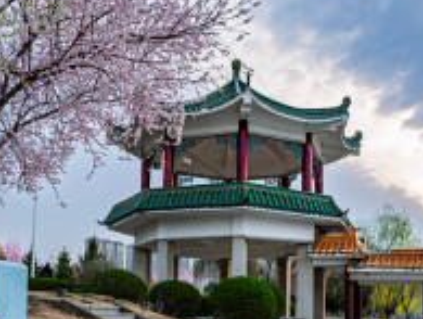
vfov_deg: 31.6
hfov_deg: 40.9
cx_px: 260
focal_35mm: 46
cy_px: 177
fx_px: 563
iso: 100
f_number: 3.5
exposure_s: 1/250
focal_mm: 24
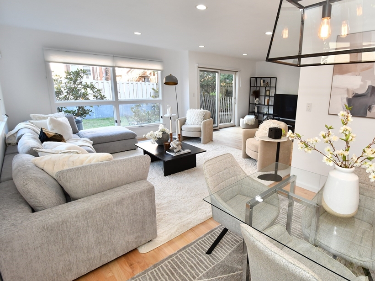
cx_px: 231
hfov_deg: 86.3
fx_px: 195
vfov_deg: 71.4
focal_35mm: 18
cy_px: 130
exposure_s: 1/40
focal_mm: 10
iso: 640
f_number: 8
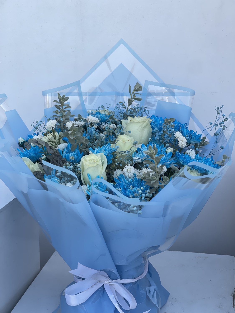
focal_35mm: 64
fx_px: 579
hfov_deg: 22.9
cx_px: 118
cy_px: 156
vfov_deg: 30.3
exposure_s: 1/279
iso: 20
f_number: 2.2
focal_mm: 7.5
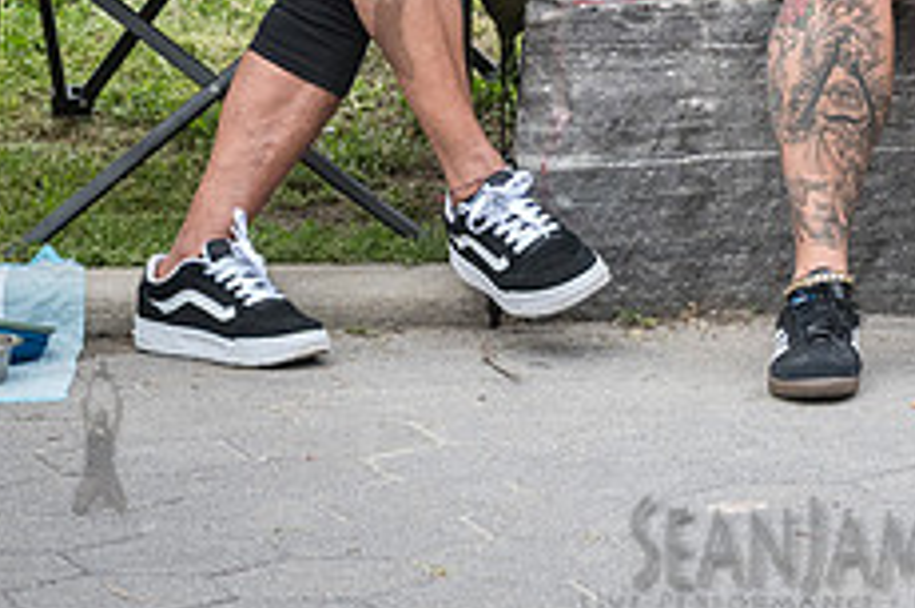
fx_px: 8407
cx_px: 676
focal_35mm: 331
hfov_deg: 6.2
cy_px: -290
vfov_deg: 4.1
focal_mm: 105
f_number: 4.5
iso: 1000
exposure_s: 1/400
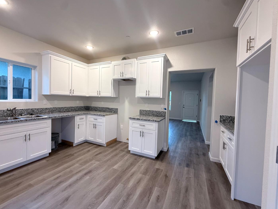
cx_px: 136
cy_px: 104
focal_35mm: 15
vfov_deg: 81.7
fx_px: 120
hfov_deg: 98.2
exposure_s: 1/120
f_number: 2.2
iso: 200
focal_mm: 2.22
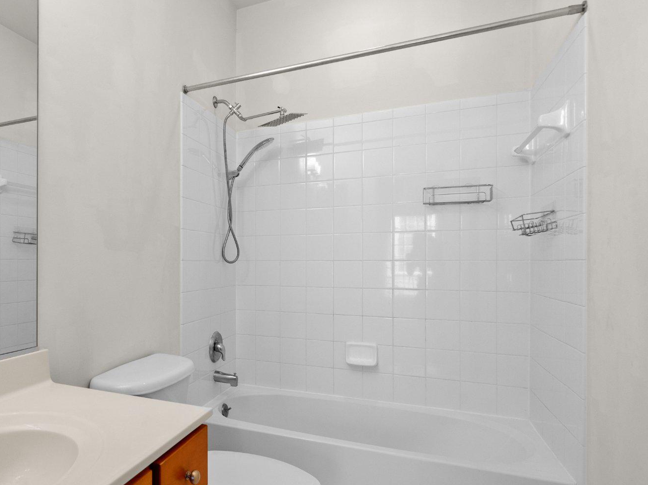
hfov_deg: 67.4
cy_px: 261
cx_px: 168
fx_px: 449
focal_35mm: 24
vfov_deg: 56.7
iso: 400
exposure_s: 1/4
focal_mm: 16
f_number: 8
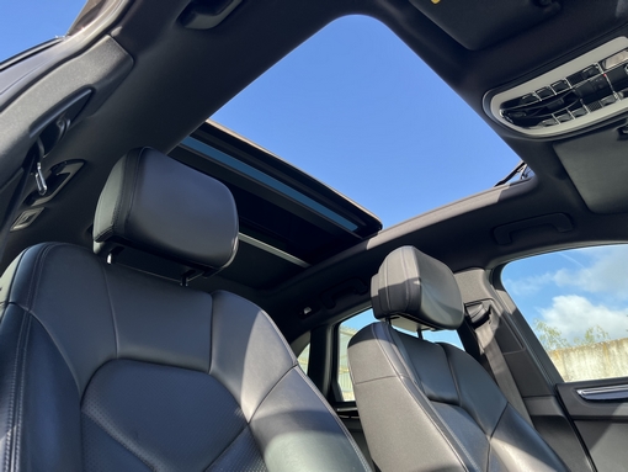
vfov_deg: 53.1
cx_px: 314
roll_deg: -0.3
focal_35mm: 26
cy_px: 236
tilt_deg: +26.3
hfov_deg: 67.3
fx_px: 472
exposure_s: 1/775
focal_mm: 5.7
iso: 50
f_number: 1.5
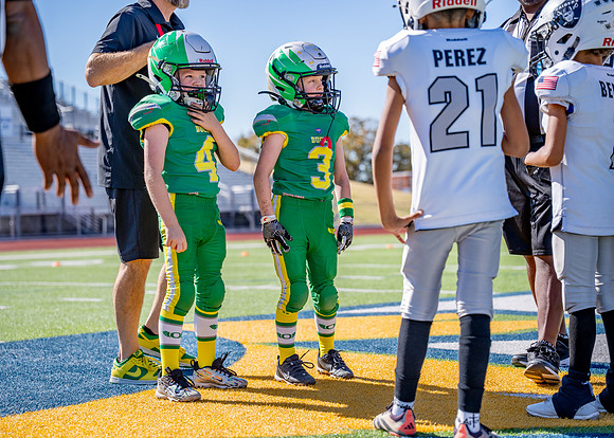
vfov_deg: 19.0
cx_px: 283
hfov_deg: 26.4
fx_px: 1307
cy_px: 214
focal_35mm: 75
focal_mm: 70
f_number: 2.8
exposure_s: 1/3200
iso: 250
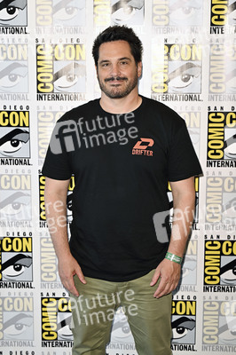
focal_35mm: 61
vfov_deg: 32.9
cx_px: 118
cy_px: 178
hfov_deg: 22.2
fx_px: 601
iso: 1250
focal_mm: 61
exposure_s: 1/250
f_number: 4.5
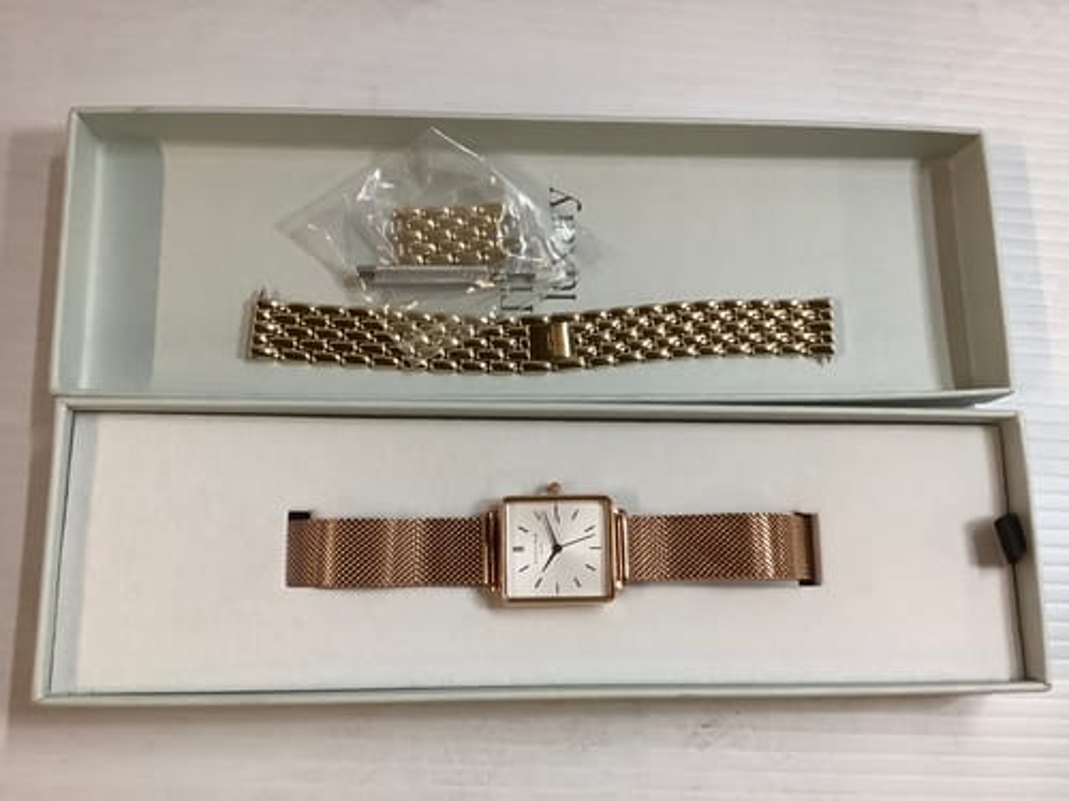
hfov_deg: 58.4
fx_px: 957
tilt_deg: -77.6
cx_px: 534
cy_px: 400
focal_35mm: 31
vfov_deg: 45.4
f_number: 2.4
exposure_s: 1/50
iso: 100
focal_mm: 3.3
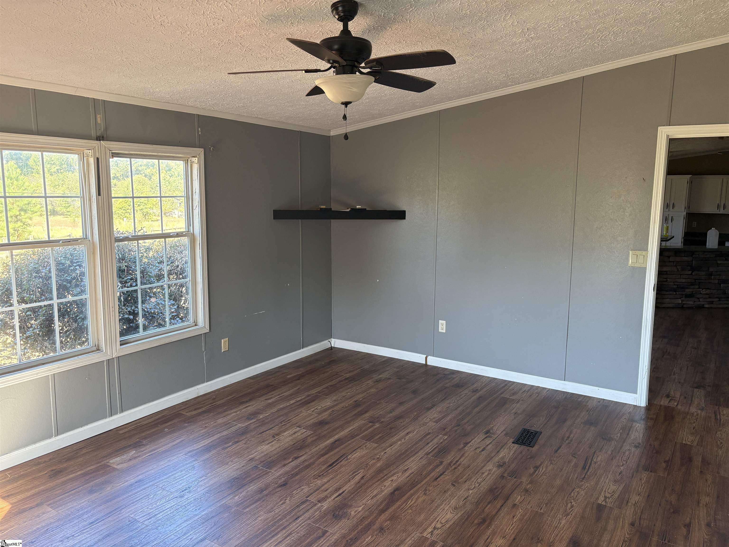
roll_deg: -0.8
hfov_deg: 67.3
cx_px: 364
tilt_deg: -8.3
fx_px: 548
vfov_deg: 53.1
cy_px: 274
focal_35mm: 26
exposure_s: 1/100
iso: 125
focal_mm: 5.96
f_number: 1.6
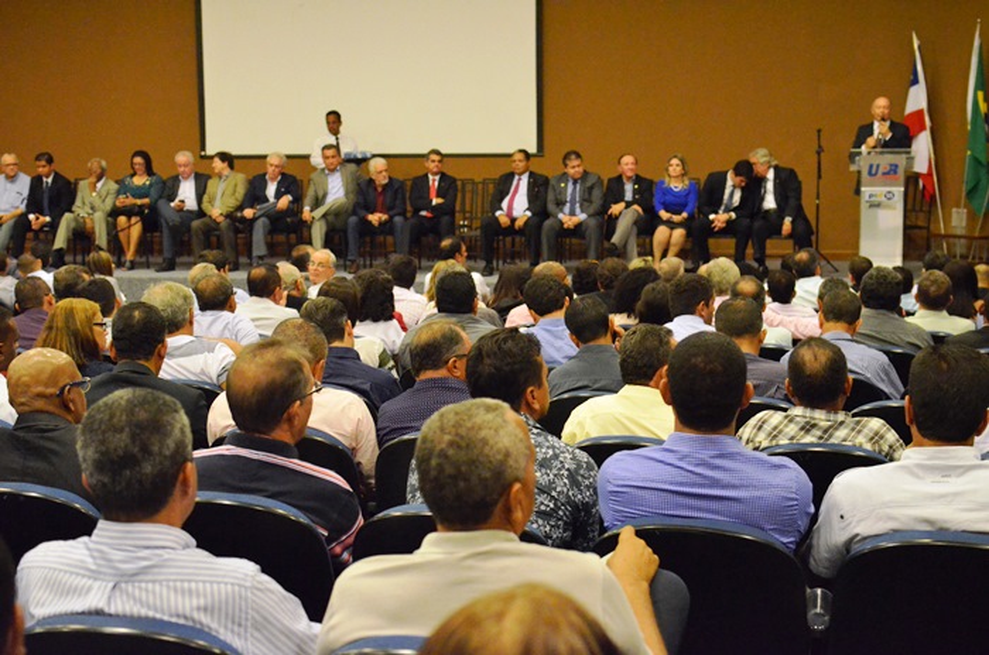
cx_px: 494
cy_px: 328
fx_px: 1440
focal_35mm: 52
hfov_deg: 37.9
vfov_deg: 25.7
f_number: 4
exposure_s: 1/160
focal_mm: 35
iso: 5600
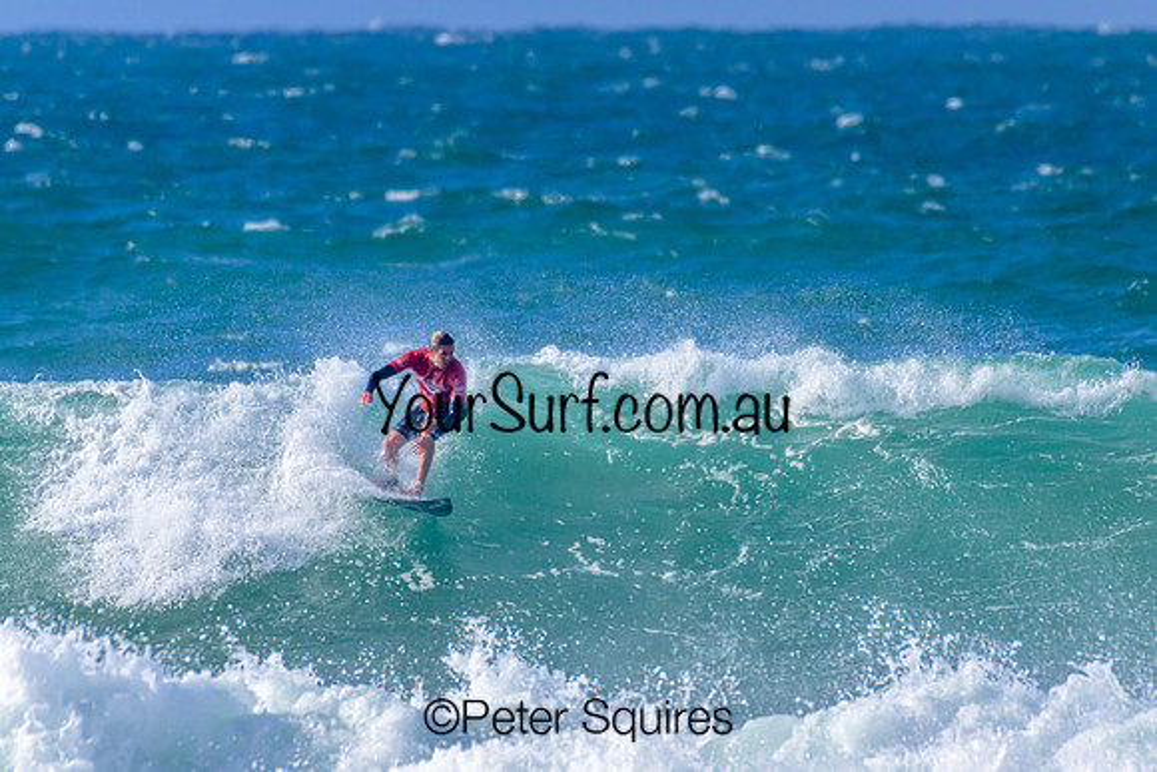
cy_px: 386
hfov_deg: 2.1
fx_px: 32145
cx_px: 578
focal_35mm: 1000
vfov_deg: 1.4
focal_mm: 1000
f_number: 11
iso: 1250
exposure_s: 1/2500
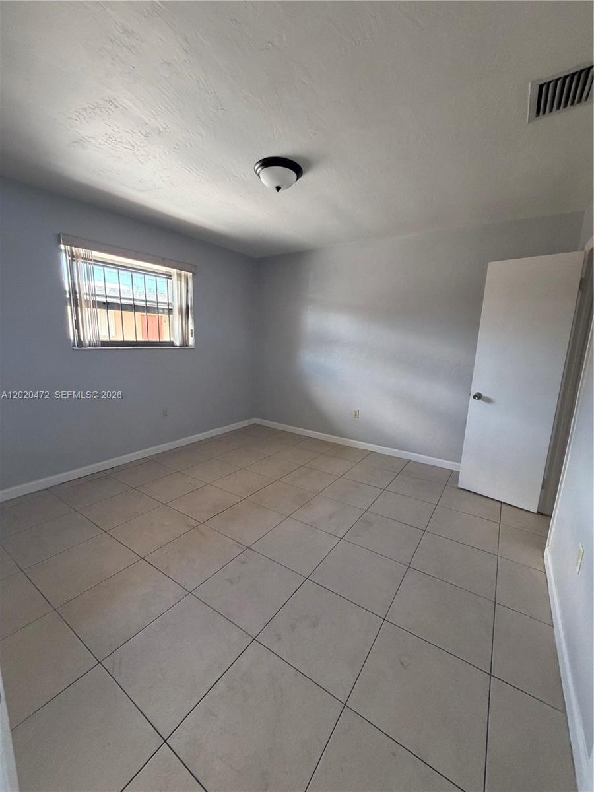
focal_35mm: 14
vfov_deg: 102.1
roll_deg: -2.4
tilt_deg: -9.6
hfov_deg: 85.7
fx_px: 320
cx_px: 297
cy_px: 396
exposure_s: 1/80
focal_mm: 2.22
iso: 320
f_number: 2.2
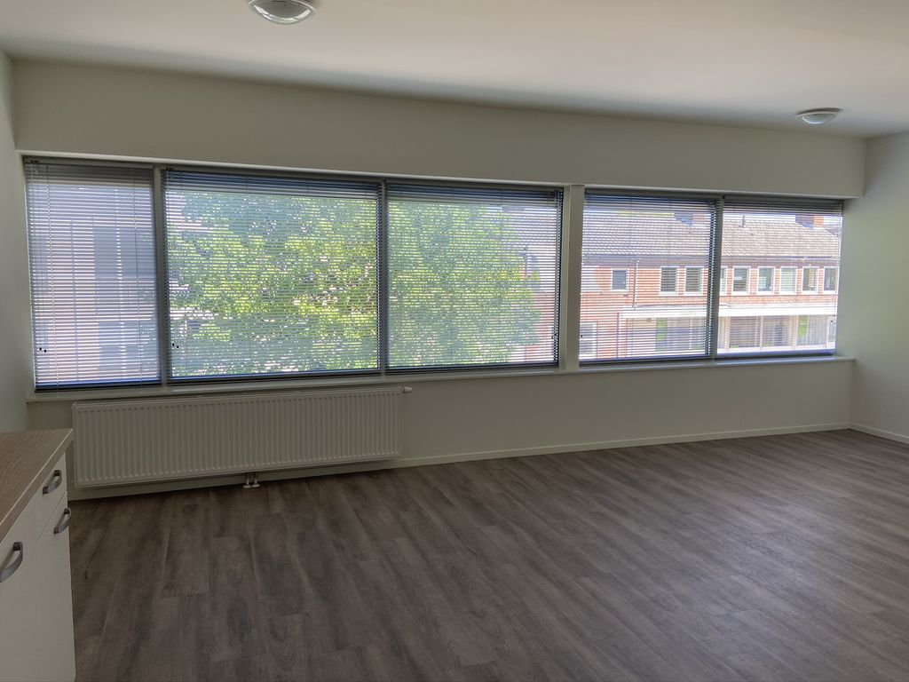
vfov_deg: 53.1
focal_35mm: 26
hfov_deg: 67.3
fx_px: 683
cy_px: 341
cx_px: 454
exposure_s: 1/124
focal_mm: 4.25
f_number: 1.8
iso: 32
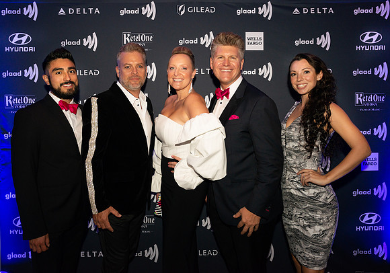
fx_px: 313
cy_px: 119
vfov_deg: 47.0
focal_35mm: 28
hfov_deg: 63.7
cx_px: 177
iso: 640
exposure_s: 1/160
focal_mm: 24
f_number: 4.5
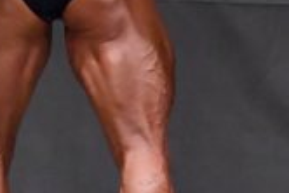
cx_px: 64
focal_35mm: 1051
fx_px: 8444
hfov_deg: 2.0
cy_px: -40
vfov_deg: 1.3
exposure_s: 1/400
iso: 6400
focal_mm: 150
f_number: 5.6
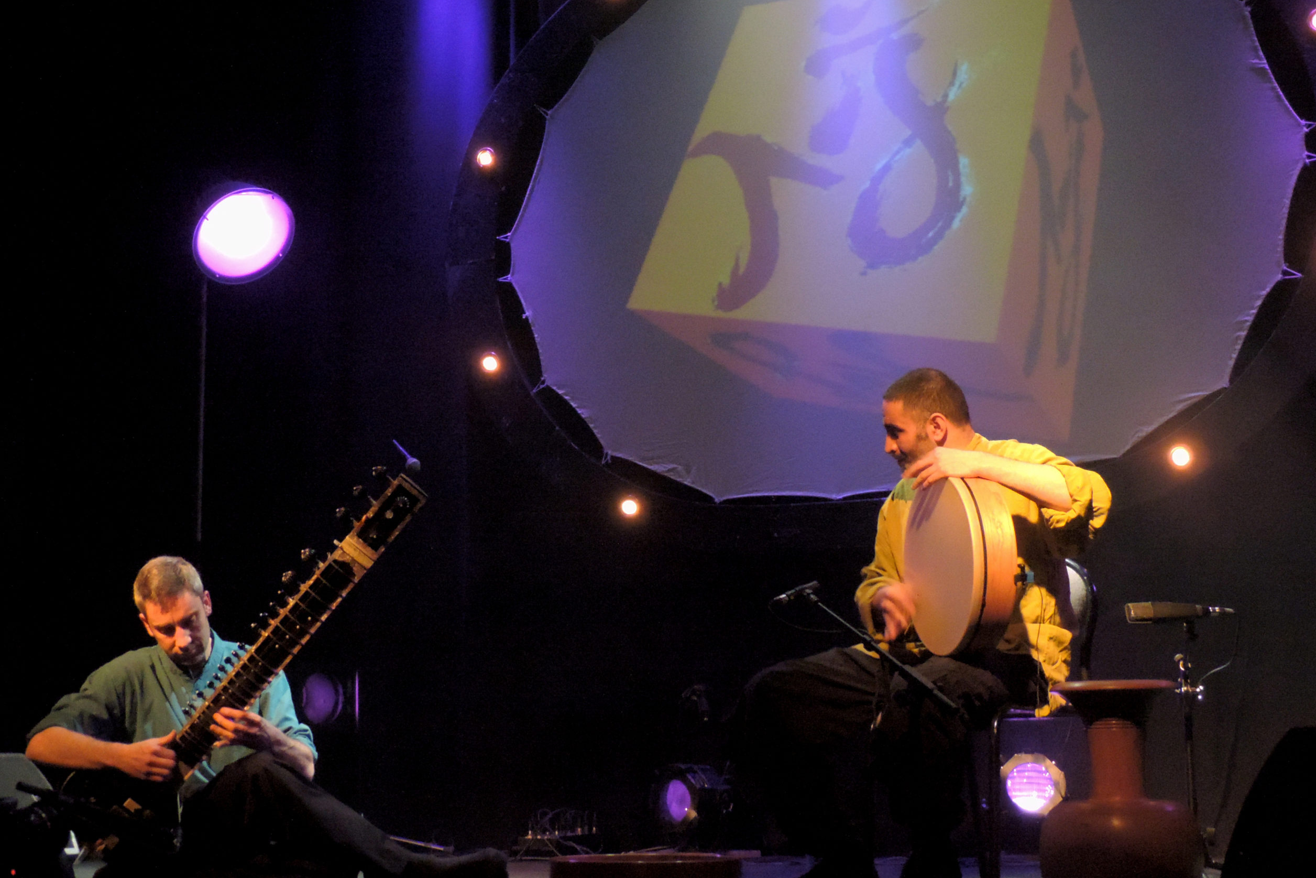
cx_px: 654
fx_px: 1937
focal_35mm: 53
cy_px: 450
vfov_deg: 25.5
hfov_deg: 37.5
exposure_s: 1/25
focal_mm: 8.9
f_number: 3.6
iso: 1600
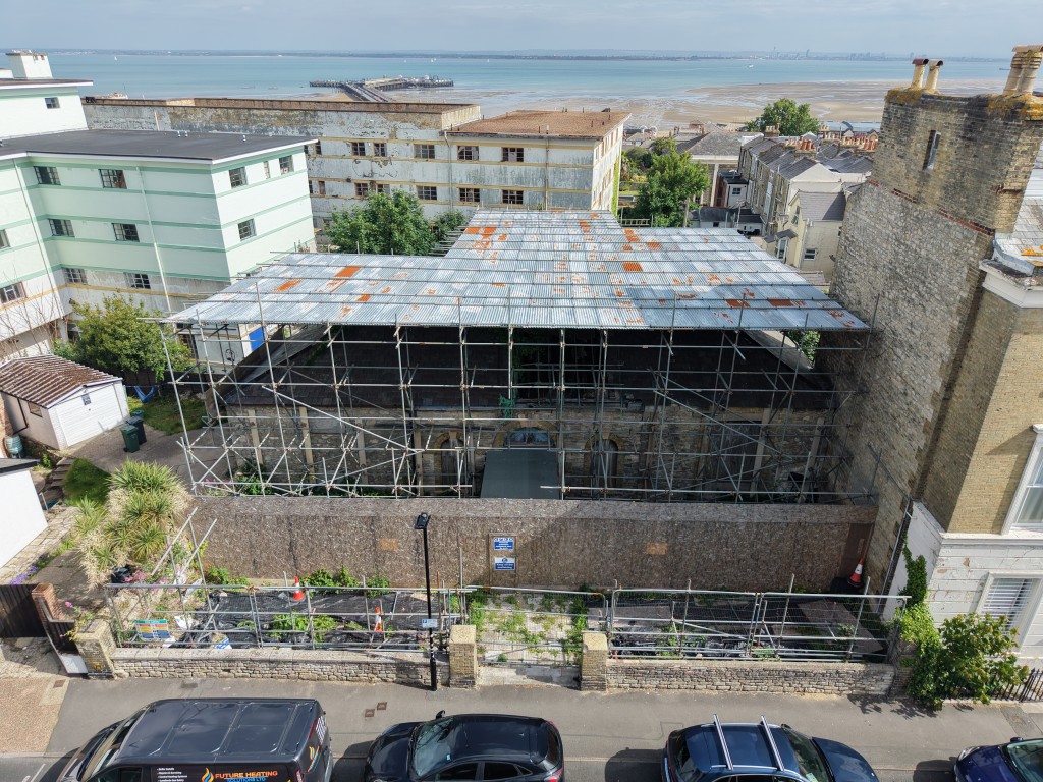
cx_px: 522
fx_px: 723
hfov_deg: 71.6
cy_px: 391
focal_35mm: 24
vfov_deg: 56.8
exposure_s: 1/6400
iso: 400
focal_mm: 8.67
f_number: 1.8
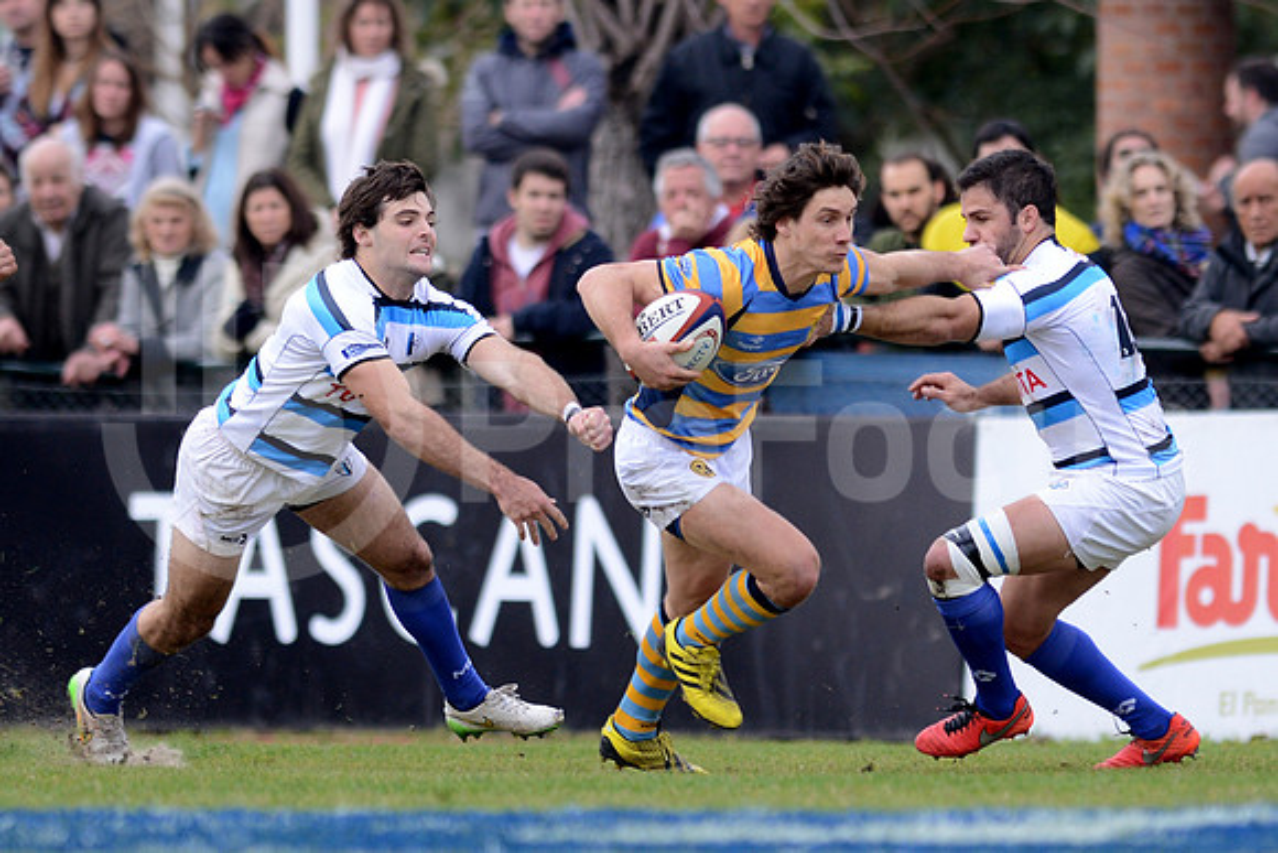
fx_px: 14913
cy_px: 426
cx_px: 639
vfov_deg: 3.3
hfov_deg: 4.9
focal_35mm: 420
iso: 800
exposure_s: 1/1000
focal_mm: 420
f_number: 4
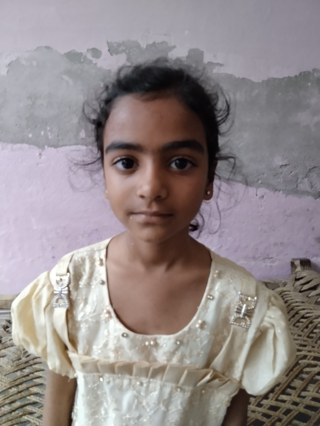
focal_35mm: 26
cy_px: 213
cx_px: 160
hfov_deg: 53.1
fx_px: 320
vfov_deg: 67.3
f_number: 2
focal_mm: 2.78
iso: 454
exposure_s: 1/20
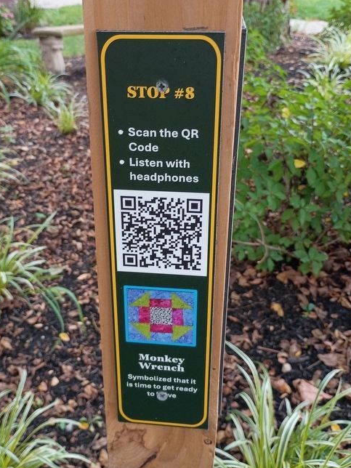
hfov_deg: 39.6
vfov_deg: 51.1
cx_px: 153
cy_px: 191
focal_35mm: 36
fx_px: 487
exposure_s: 1/60
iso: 127
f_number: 1.8
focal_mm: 4.27
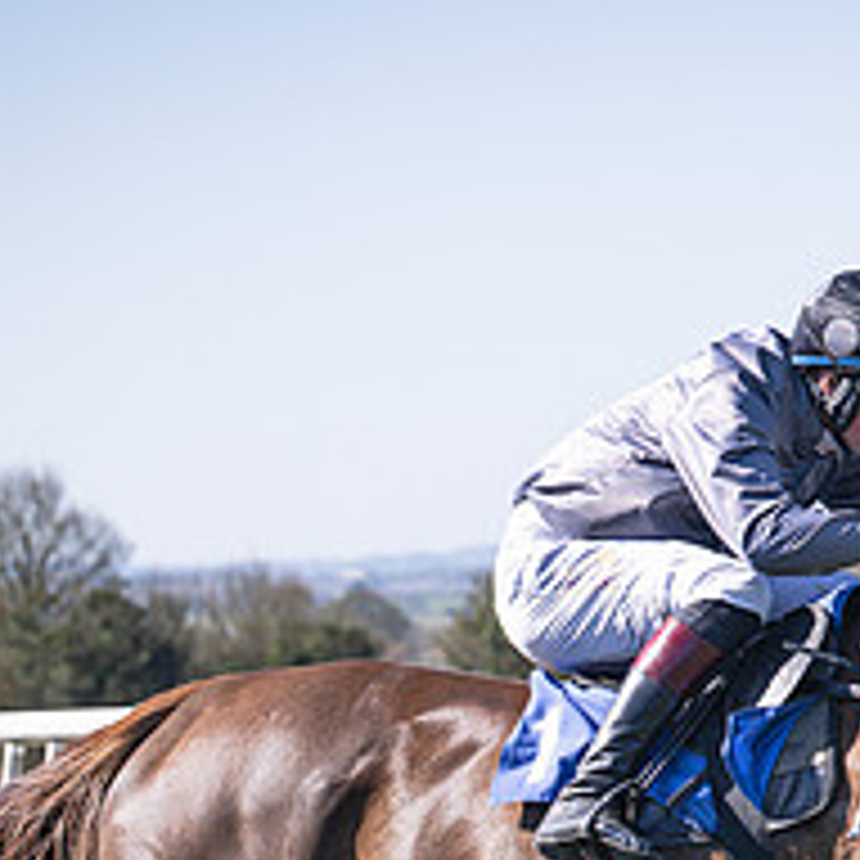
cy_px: 940
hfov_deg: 6.5
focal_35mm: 268
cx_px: 632
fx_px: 7533
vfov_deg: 6.5
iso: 200
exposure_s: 1/1600
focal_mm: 70
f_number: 4
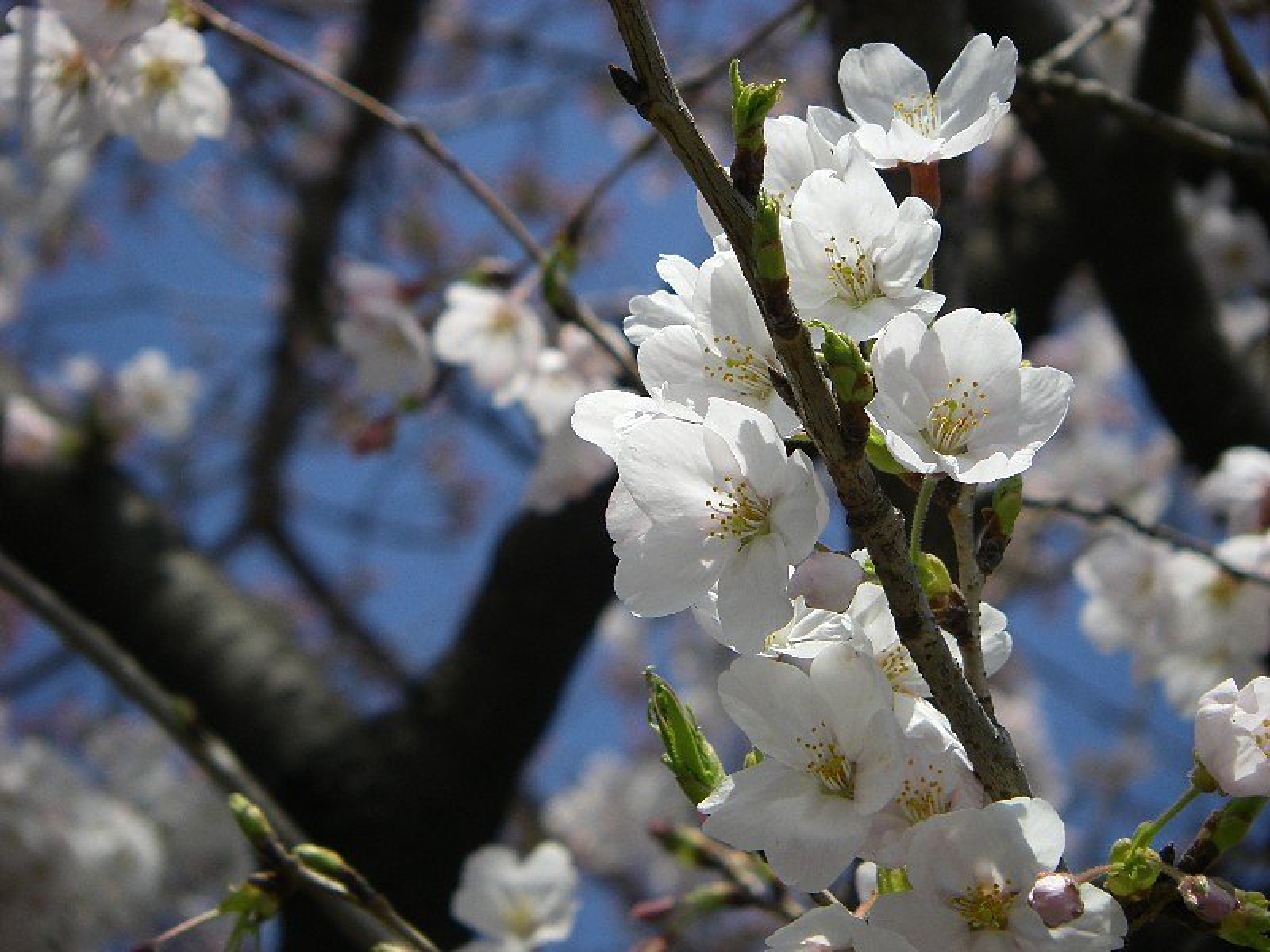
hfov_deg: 13.4
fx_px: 5393
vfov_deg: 10.1
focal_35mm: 147
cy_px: 476
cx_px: 635
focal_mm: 24.2
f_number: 4.3
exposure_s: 1/500
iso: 64
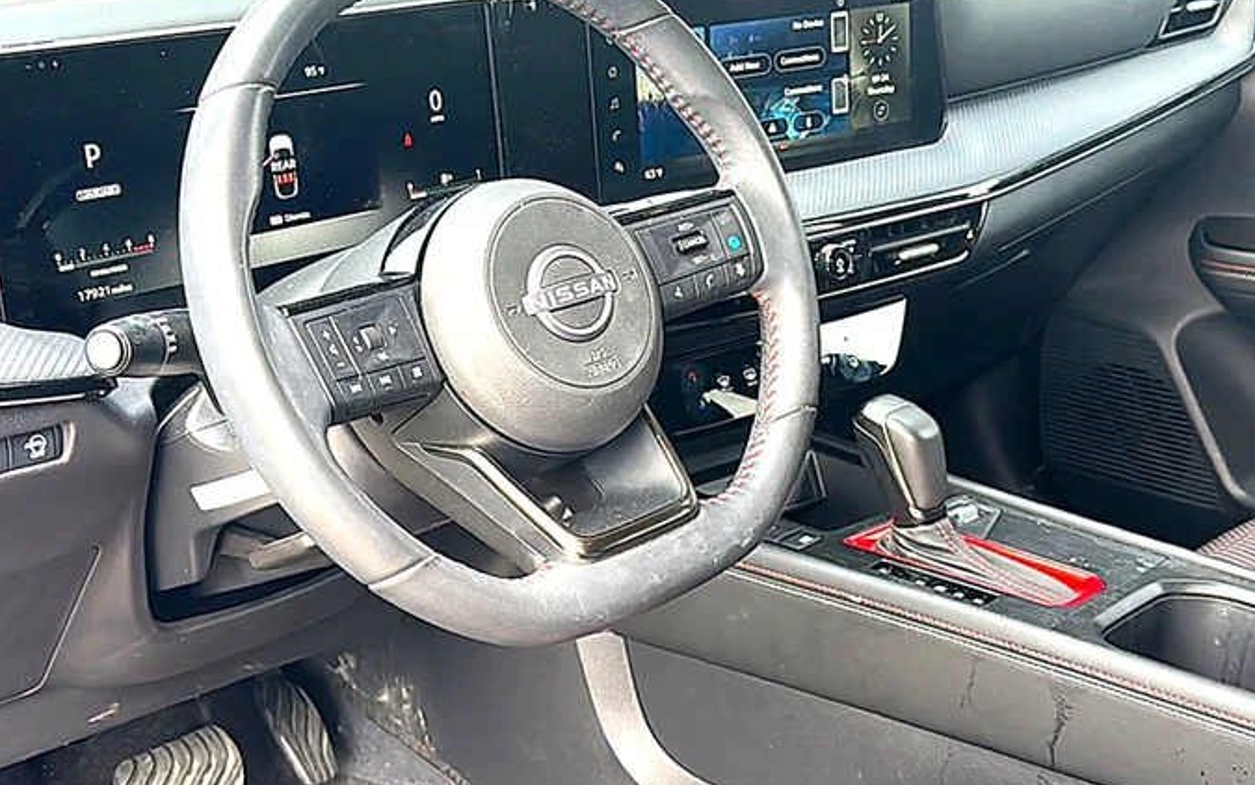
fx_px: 1505
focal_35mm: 44
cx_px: 647
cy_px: 373
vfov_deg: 29.2
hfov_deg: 45.3
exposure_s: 1/253
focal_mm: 6.86
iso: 100
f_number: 1.78
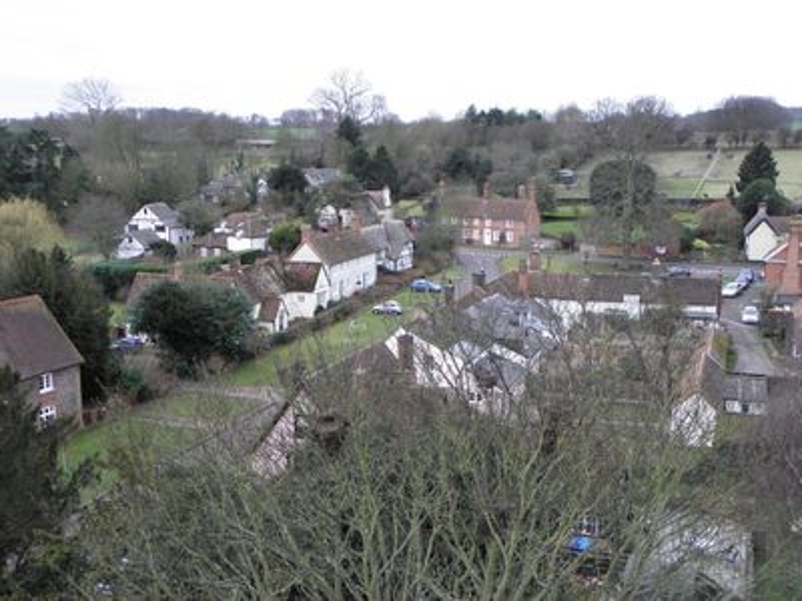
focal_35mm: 41
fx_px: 950
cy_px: 300
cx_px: 401
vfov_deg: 35.1
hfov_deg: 45.8
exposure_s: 1/80
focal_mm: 7.31
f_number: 3.3
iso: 64
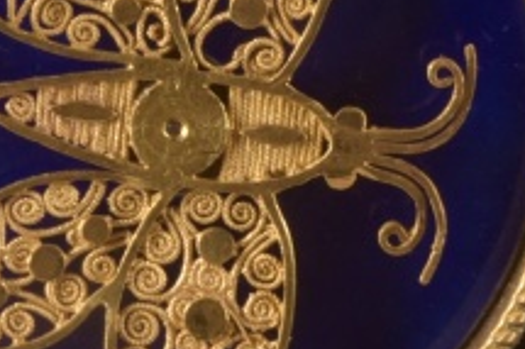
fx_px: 13858
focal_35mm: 951
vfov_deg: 1.4
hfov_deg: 2.2
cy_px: 172
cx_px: 264
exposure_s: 1/125
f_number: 25
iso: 400
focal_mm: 170
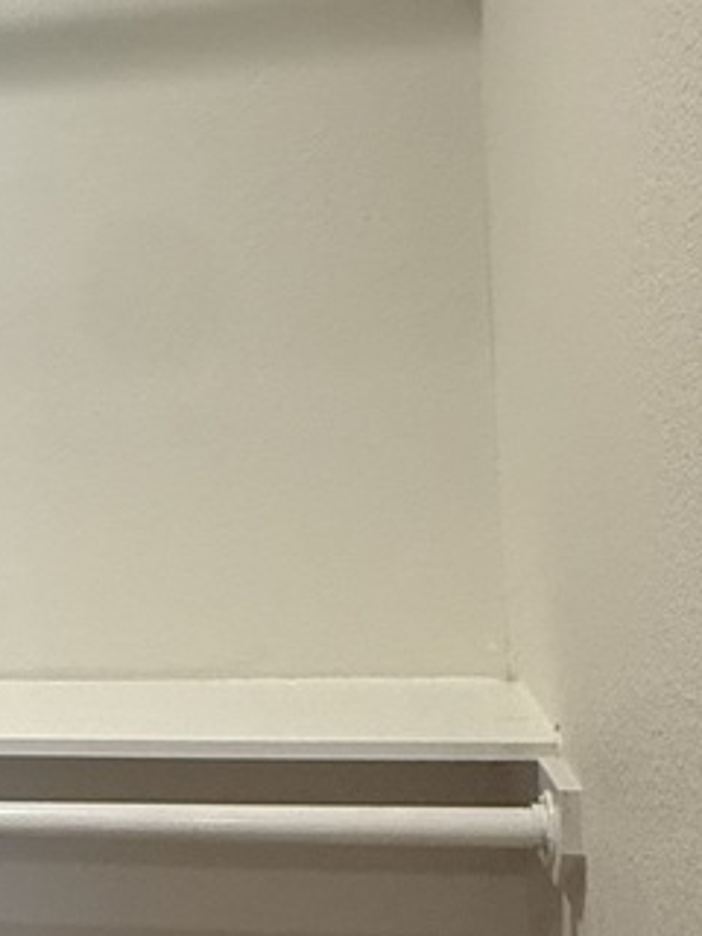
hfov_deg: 20.4
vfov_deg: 30.7
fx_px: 1703
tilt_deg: -1.1
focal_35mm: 63
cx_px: -310
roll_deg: +3.3
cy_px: 436
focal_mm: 2.22
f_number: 2.2
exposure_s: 1/120
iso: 250
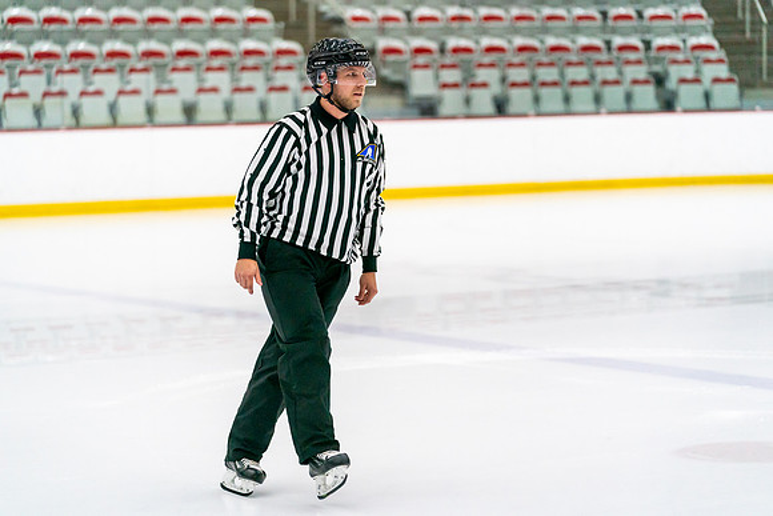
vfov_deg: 11.6
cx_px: 386
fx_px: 2534
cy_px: 258
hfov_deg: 17.3
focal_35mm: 118
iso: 3200
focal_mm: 118
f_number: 2.8
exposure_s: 1/1250
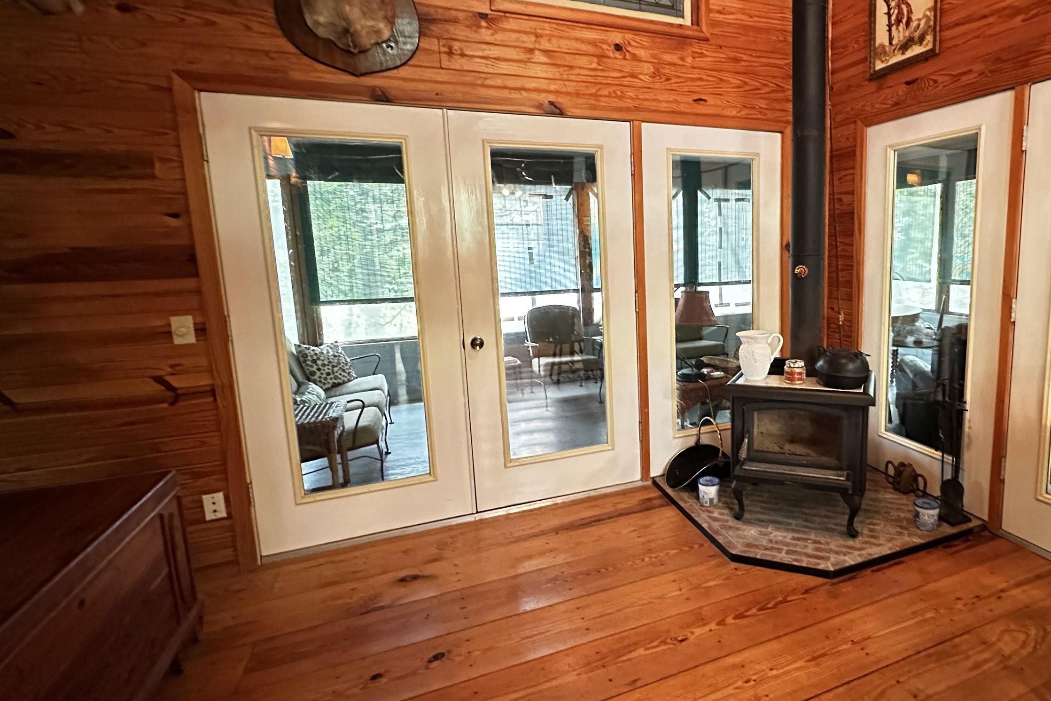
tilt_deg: -8.0
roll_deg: +0.7
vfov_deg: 61.9
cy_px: 331
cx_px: 685
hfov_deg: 81.6
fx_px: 584
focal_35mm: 20
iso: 1250
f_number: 2.2
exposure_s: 1/40
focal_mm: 2.22
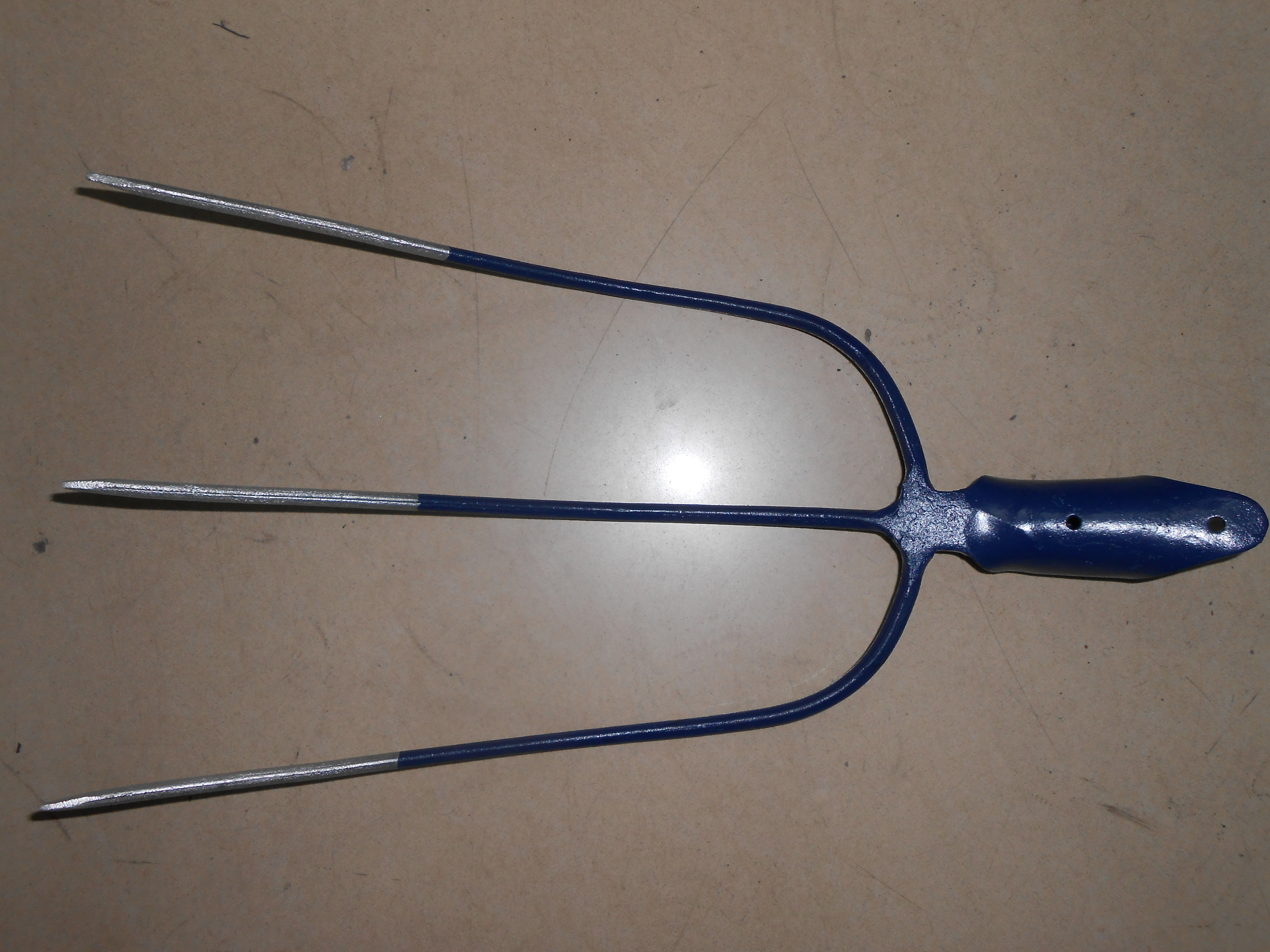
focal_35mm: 30
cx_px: 635
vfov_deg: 46.8
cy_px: 476
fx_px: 1101
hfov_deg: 60.0
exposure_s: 1/25
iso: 80
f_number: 3.8
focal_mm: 5.3
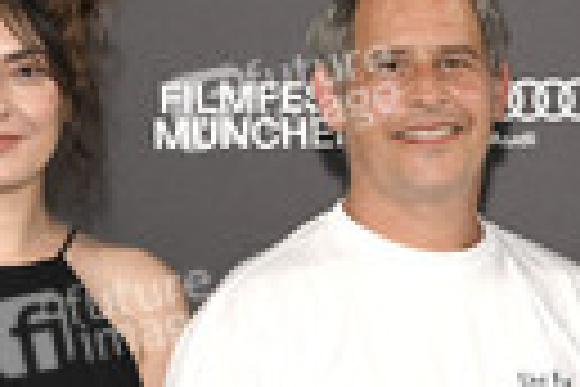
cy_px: 436
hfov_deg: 12.1
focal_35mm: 168
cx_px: 614
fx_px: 2706
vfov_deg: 8.1
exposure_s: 1/160
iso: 1600
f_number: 5.6
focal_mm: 48
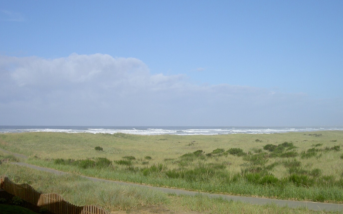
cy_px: 131
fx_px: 449
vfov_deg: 26.8
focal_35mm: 48
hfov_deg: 41.8
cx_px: 187
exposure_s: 1/800
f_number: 4.7
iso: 100
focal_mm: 8
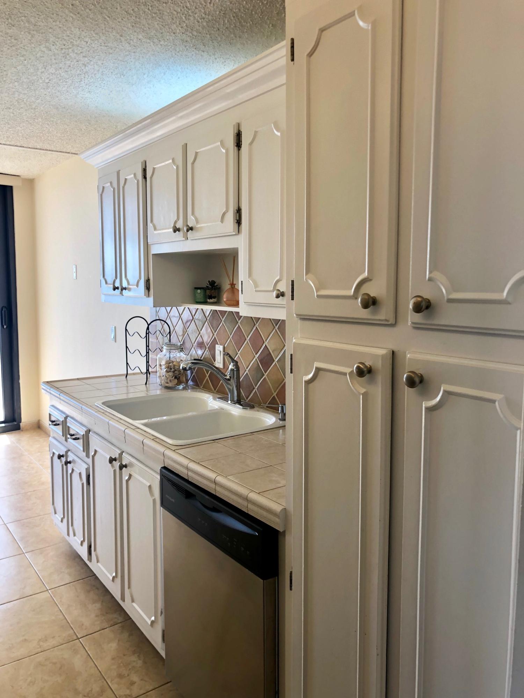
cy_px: 349
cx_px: 262
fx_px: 565
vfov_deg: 63.4
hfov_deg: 49.7
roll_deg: +0.1
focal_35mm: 28
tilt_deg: -6.1
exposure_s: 1/120
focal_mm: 4
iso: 50
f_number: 1.8
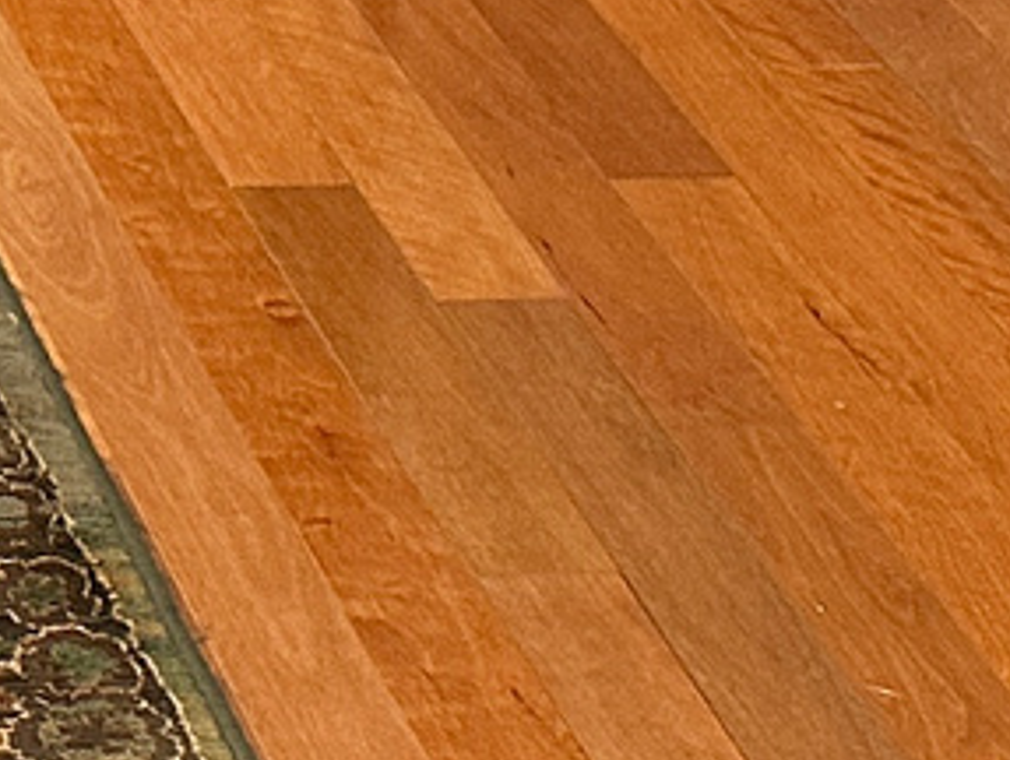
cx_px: -834
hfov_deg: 10.8
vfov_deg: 8.1
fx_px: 4996
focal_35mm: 171
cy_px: -1006
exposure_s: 1/60
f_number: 1.78
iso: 250
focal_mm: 6.86
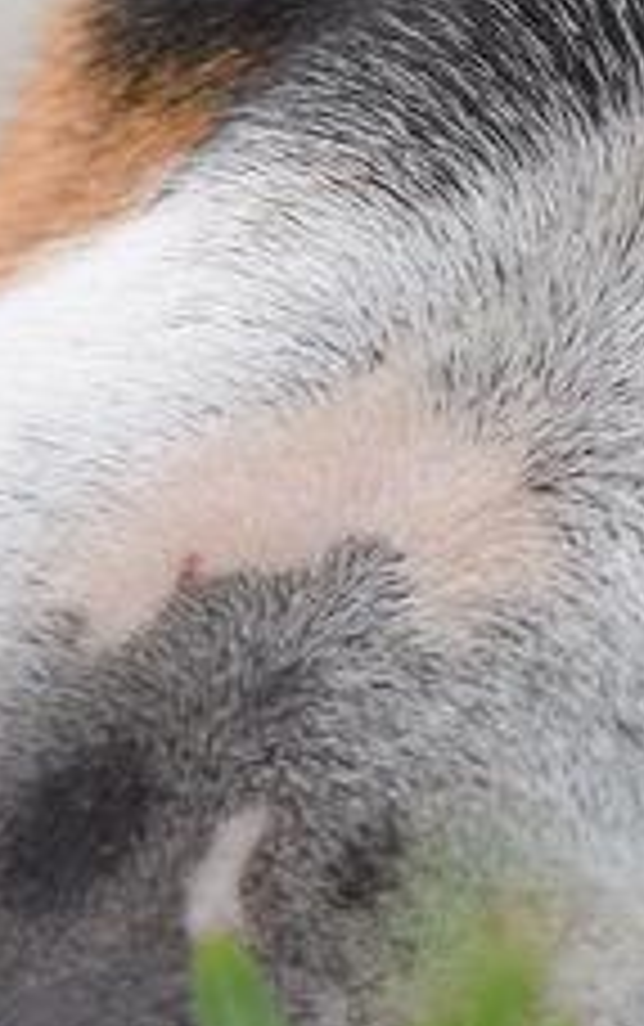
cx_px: 1166
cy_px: 310
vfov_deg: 5.2
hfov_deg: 3.3
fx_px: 11216
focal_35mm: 400
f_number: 5.6
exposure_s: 1/125
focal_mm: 55
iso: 160
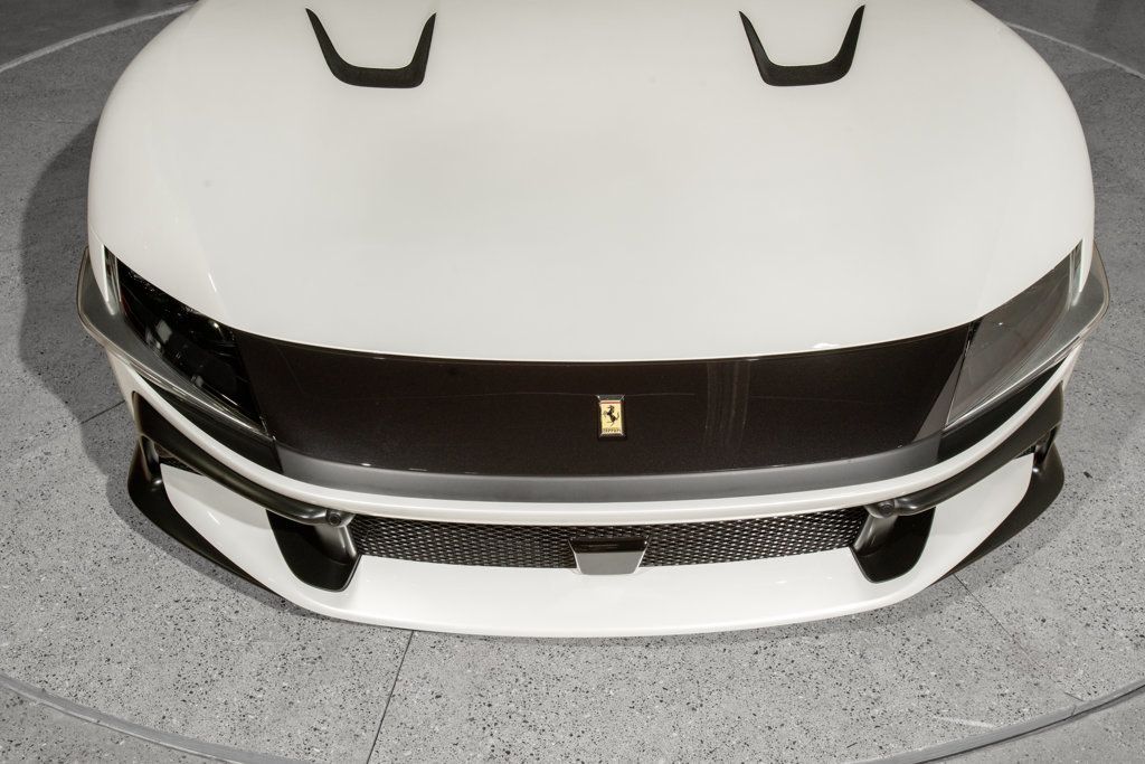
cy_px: 382
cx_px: 572
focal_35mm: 33
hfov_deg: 57.2
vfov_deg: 40.0
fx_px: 1050
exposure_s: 1/160
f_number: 11
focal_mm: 33
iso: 640
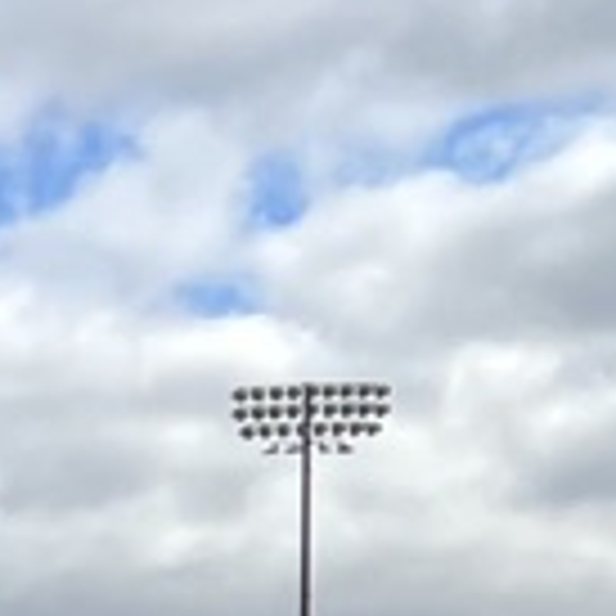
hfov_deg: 8.4
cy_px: 1646
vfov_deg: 7.9
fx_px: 4047
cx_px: -454
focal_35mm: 201
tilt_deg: -9.3
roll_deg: +1.3
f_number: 1.5
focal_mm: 5.7
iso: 50
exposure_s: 1/2165
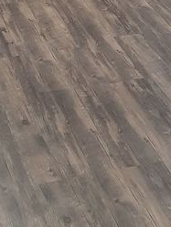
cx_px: 121
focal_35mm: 117
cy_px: -126
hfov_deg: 12.6
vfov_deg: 15.4
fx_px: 770
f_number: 1.9
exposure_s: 1/30
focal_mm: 3.6
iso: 250
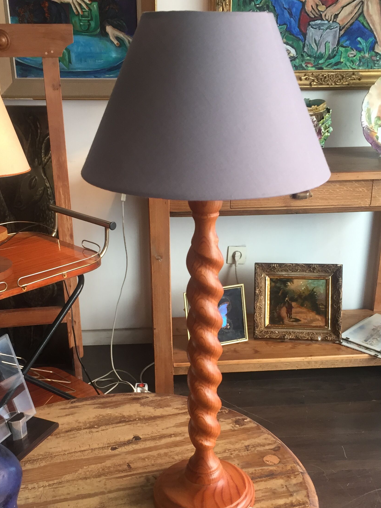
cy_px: 316
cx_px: 189
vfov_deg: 43.5
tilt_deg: -25.1
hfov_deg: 33.6
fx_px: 631
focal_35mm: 43
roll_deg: +0.8
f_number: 2.2
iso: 80
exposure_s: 1/33
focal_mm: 4.15
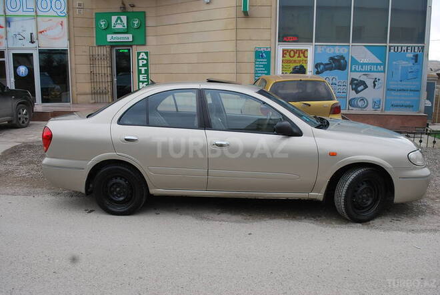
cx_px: 220
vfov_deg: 43.7
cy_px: 148
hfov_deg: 61.9
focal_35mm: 30
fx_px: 367
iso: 140
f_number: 5.6
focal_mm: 20
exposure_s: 1/125
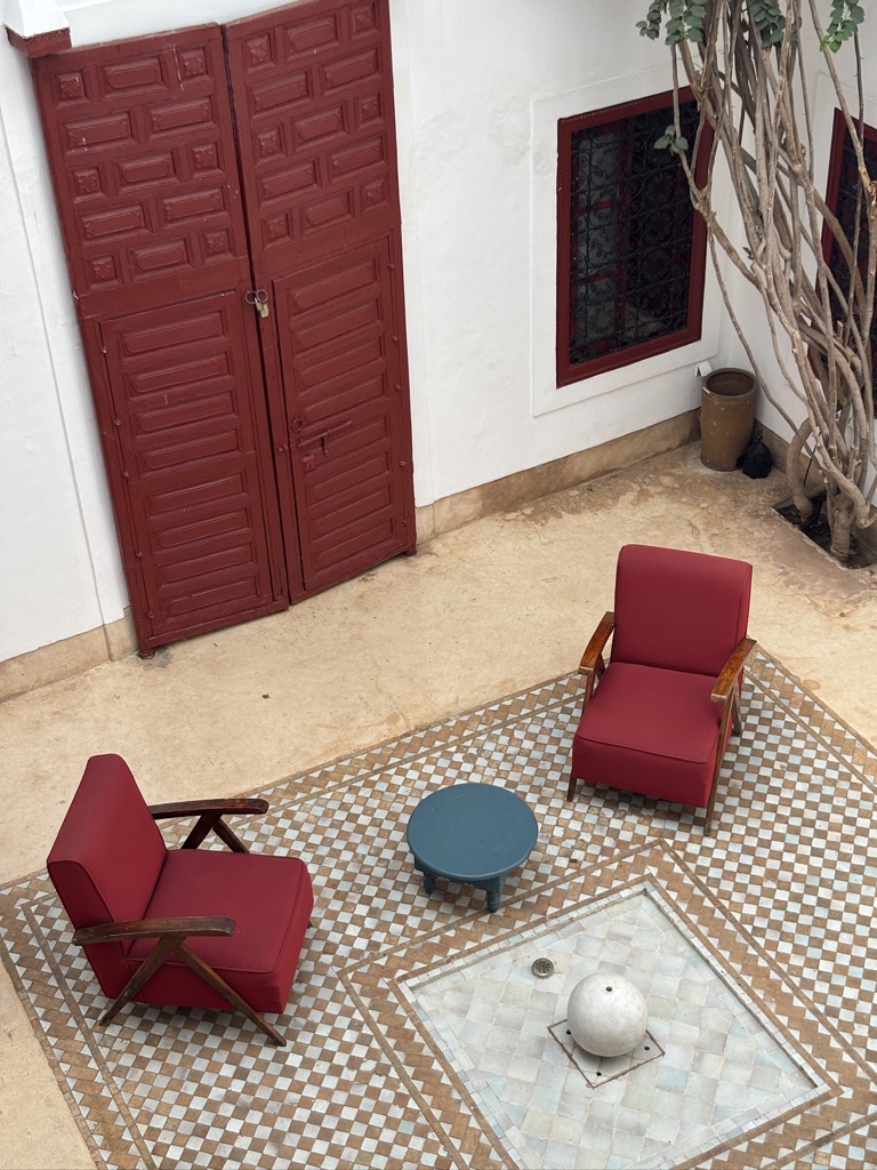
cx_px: 438
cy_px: 585
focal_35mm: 52
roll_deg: +1.9
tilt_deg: -37.4
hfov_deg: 28.0
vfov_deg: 36.8
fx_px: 1757
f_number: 1.6
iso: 32
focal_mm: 5.96
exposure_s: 1/231
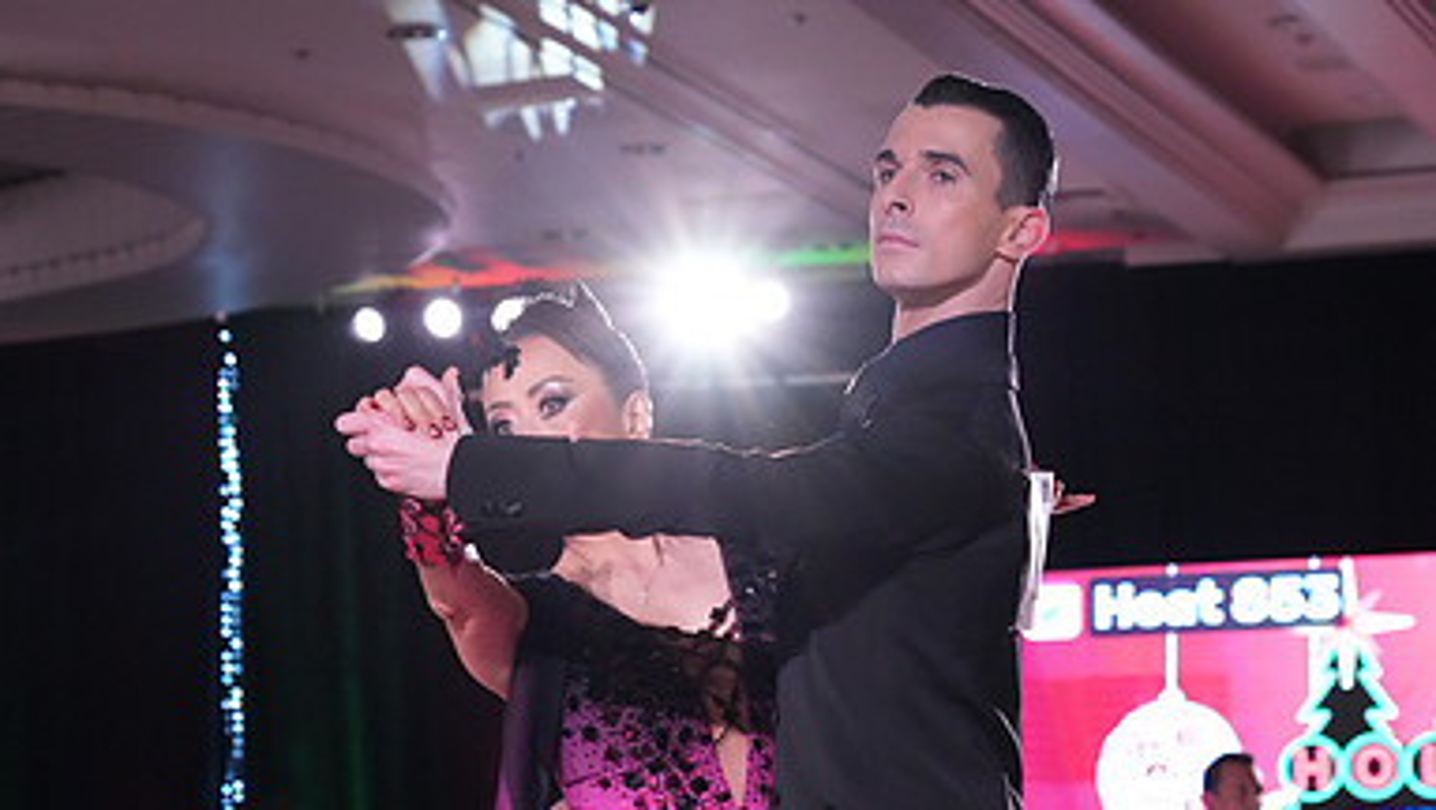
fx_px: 4953
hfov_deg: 16.5
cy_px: 968
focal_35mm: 130
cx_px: 714
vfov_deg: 9.2
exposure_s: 1/320
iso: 5000
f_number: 5.6
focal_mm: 82
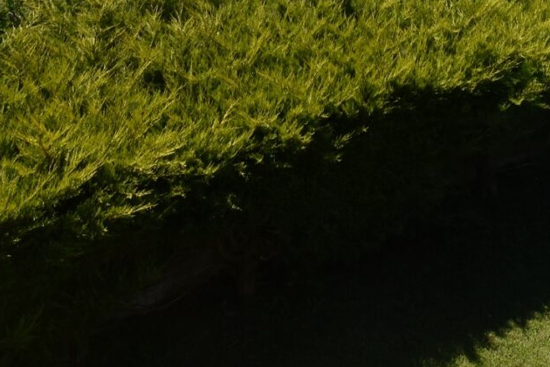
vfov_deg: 16.6
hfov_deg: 32.4
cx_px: 395
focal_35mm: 61
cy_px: -378
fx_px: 932
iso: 200
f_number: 10
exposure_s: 1/400
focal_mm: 10
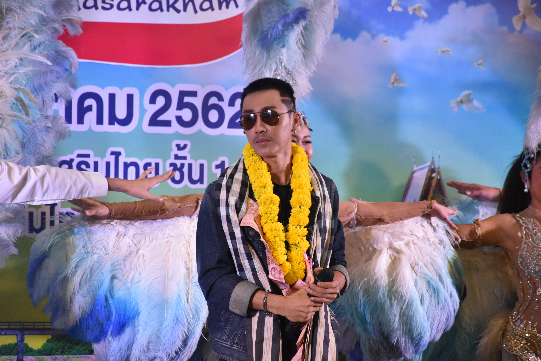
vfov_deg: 6.5
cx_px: 270
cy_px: 180
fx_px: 3156
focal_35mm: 210
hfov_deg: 9.8
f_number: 5.6
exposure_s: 1/125
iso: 1250
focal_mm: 140
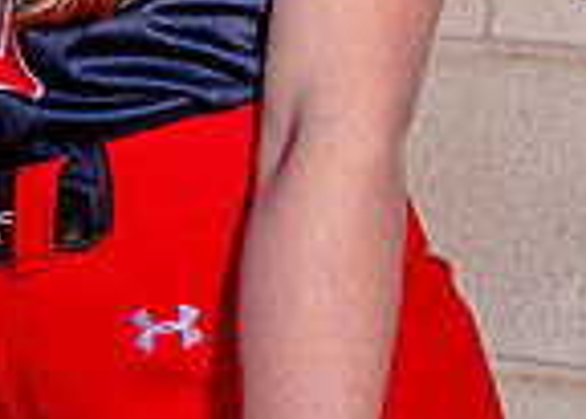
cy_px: -389
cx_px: -277
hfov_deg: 11.0
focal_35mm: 176
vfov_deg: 7.9
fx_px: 2931
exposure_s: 1/125
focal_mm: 37
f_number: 8
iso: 100
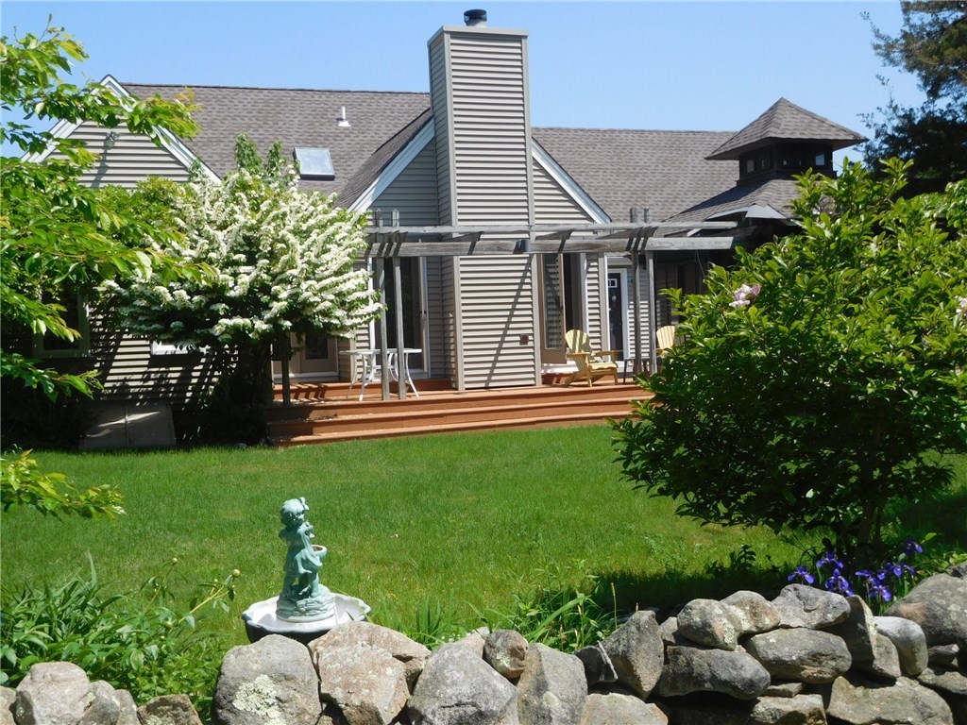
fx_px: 1117
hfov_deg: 46.8
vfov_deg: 36.0
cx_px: 484
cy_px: 362
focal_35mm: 40
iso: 125
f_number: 3.9
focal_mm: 7.1
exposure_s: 1/1000
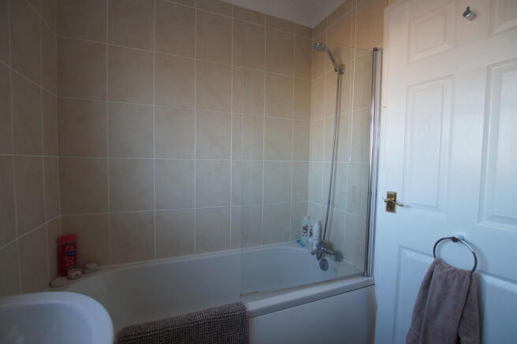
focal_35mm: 15
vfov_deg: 77.3
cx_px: 258
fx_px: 215
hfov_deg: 100.4
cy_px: 172
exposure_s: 1/60
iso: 250
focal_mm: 10
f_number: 4
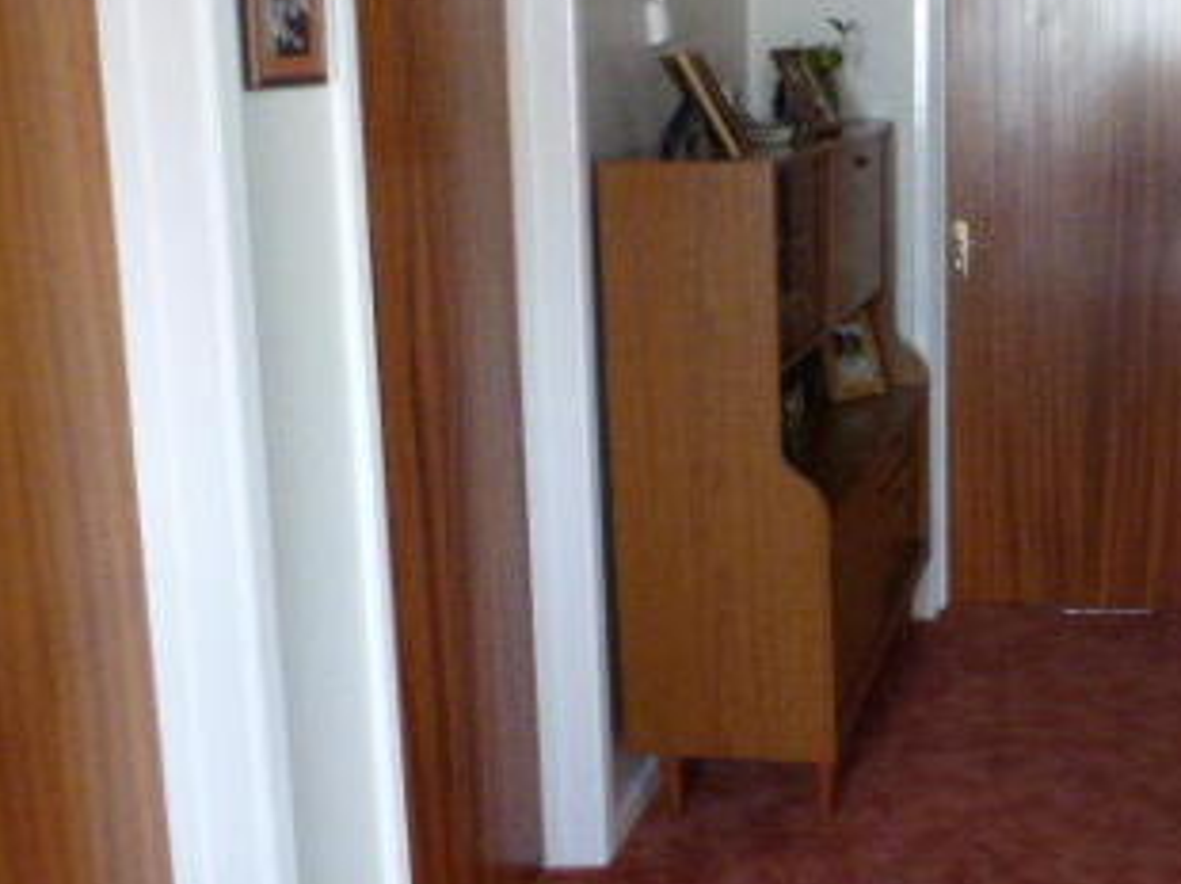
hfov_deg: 38.6
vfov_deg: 30.7
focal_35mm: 47
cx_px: 977
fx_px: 1602
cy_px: 314
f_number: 3.3
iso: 800
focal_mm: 4.3
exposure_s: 1/50
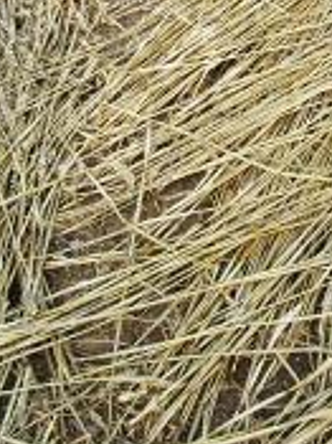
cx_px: 393
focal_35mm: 87
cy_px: -25
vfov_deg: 21.5
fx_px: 1114
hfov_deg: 16.3
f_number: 2.7
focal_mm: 5.6
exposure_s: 1/350
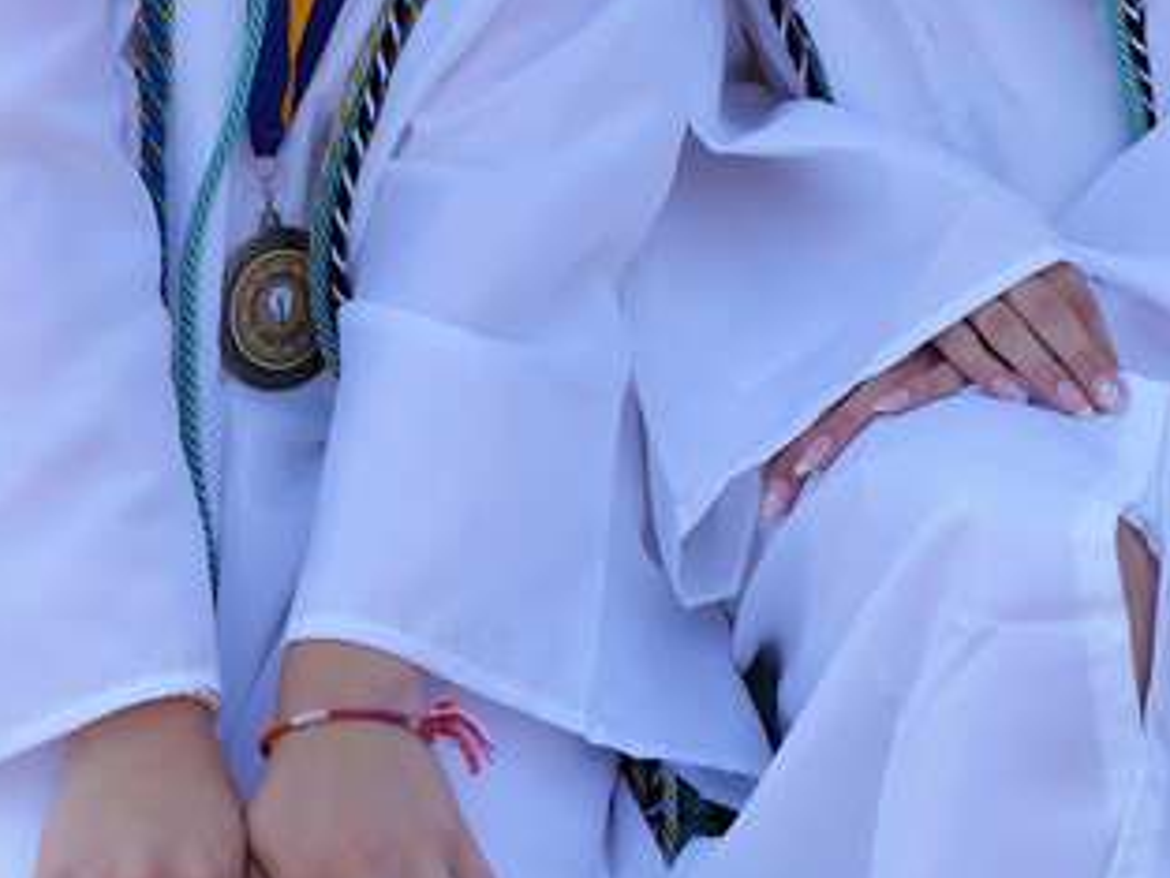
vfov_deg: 9.8
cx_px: 1118
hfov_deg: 13.2
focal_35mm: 148
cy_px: -316
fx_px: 5004
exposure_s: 1/400
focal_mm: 47
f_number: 4
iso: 100
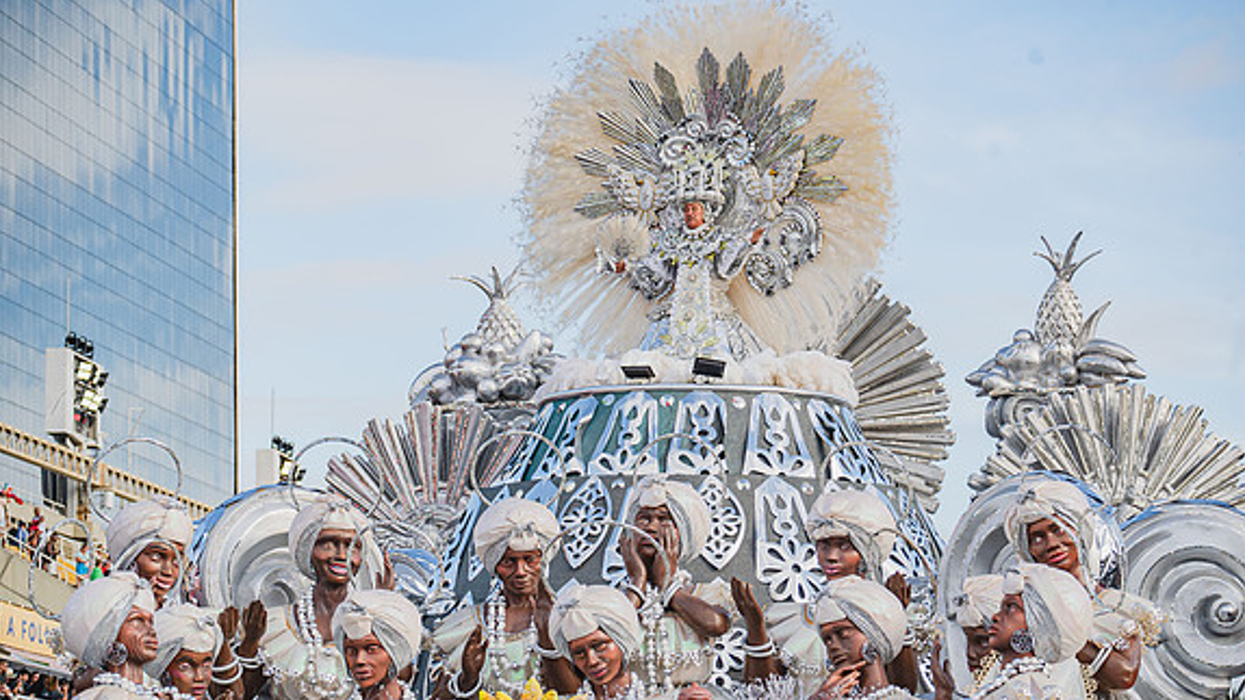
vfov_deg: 9.4
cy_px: 414
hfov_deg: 16.6
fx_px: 4259
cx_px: 618
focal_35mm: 129
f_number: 5.6
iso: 400
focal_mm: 122
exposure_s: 1/1600
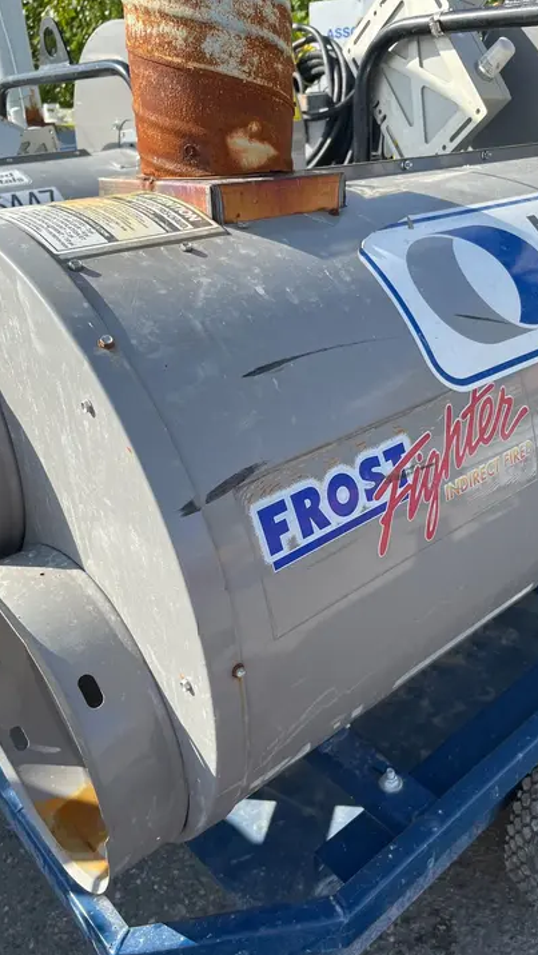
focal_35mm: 29
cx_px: 295
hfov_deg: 40.2
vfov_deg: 66.1
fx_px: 735
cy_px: 488
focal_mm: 5.1
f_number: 1.6
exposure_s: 1/1389
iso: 50
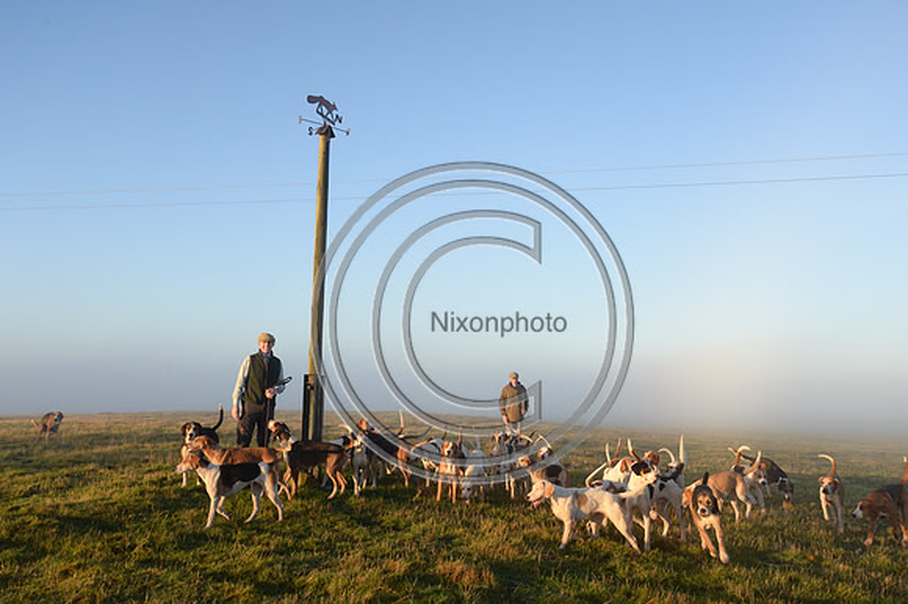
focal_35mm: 32
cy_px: 302
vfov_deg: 41.1
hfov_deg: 58.7
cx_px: 454
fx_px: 807
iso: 1250
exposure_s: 1/1000
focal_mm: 32
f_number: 8
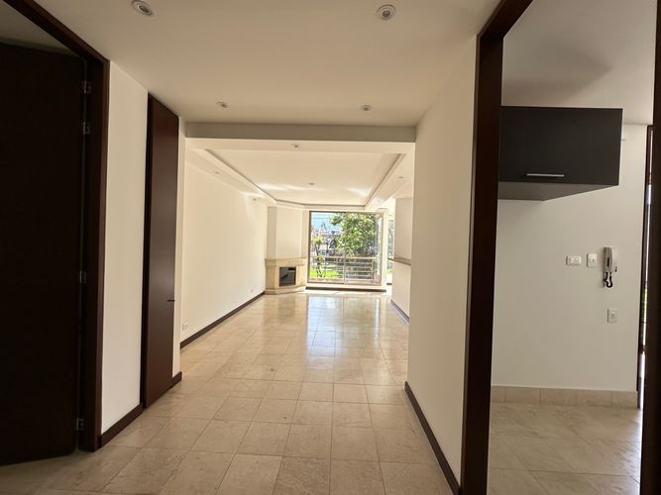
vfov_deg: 85.7
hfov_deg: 102.1
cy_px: 248
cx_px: 330
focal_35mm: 14
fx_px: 267
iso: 40
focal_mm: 2.22
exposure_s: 1/352
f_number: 2.2
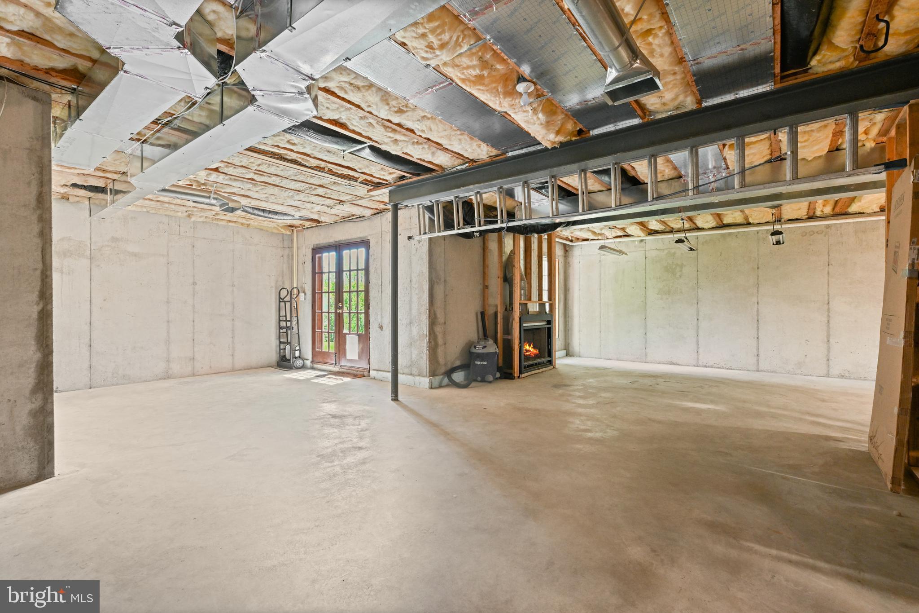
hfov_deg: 96.7
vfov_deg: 73.7
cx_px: 460
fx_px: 408
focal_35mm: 16
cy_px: 306
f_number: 7.1
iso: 1000
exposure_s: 1/15
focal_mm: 16
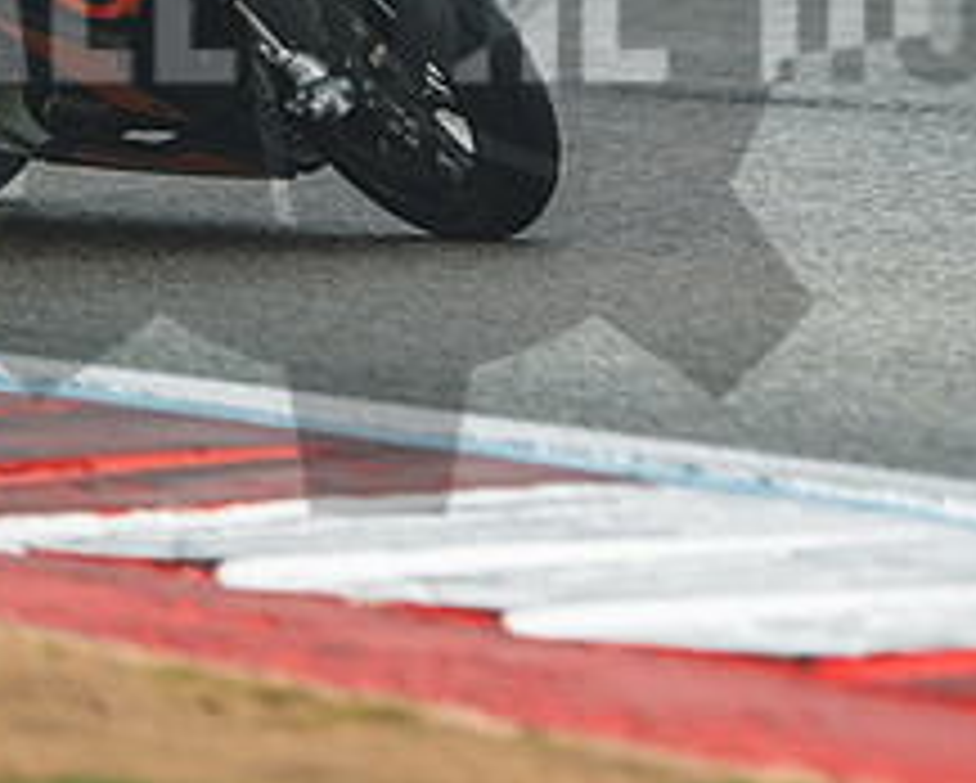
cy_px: -34
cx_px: 378
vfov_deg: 2.1
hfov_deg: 2.6
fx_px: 21771
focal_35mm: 753
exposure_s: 1/3200
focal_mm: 200
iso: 1000
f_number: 2
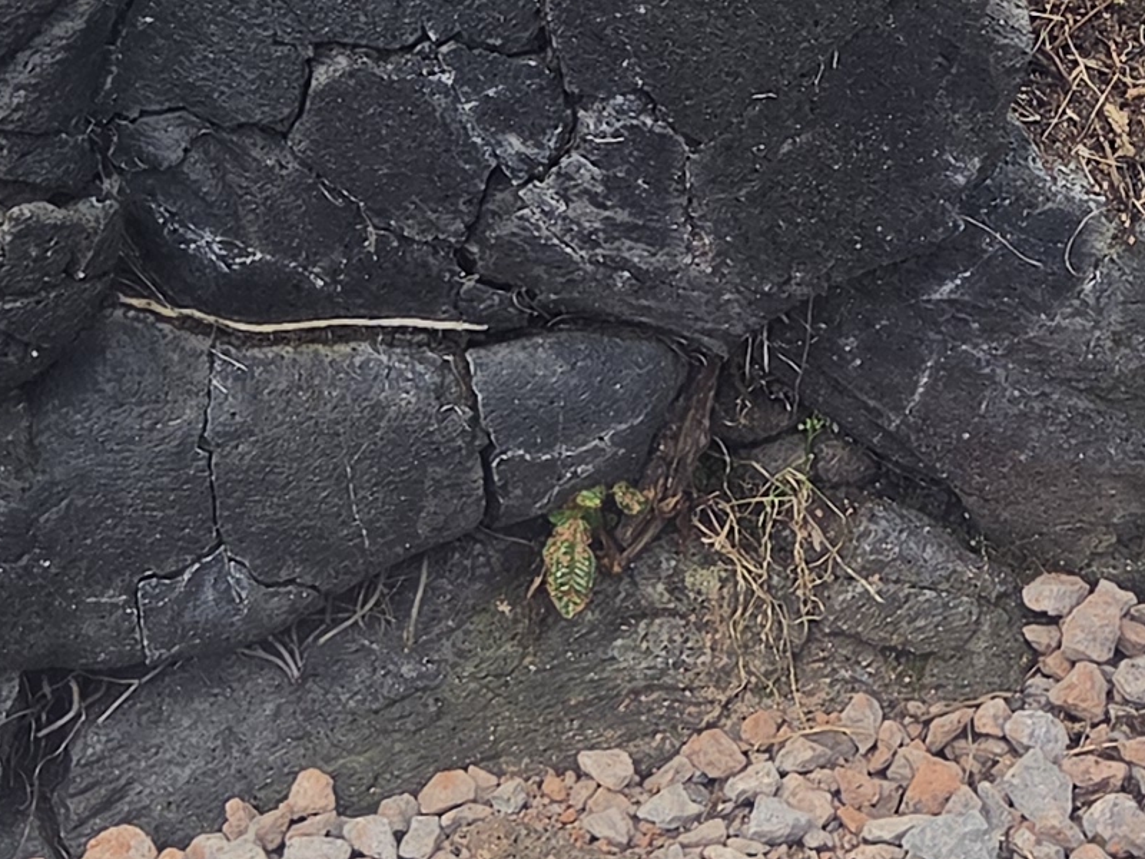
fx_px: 3804
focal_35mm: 115
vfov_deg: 12.3
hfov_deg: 16.9
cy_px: -408
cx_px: 1058
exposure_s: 1/1554
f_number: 1.8
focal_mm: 5.4
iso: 80
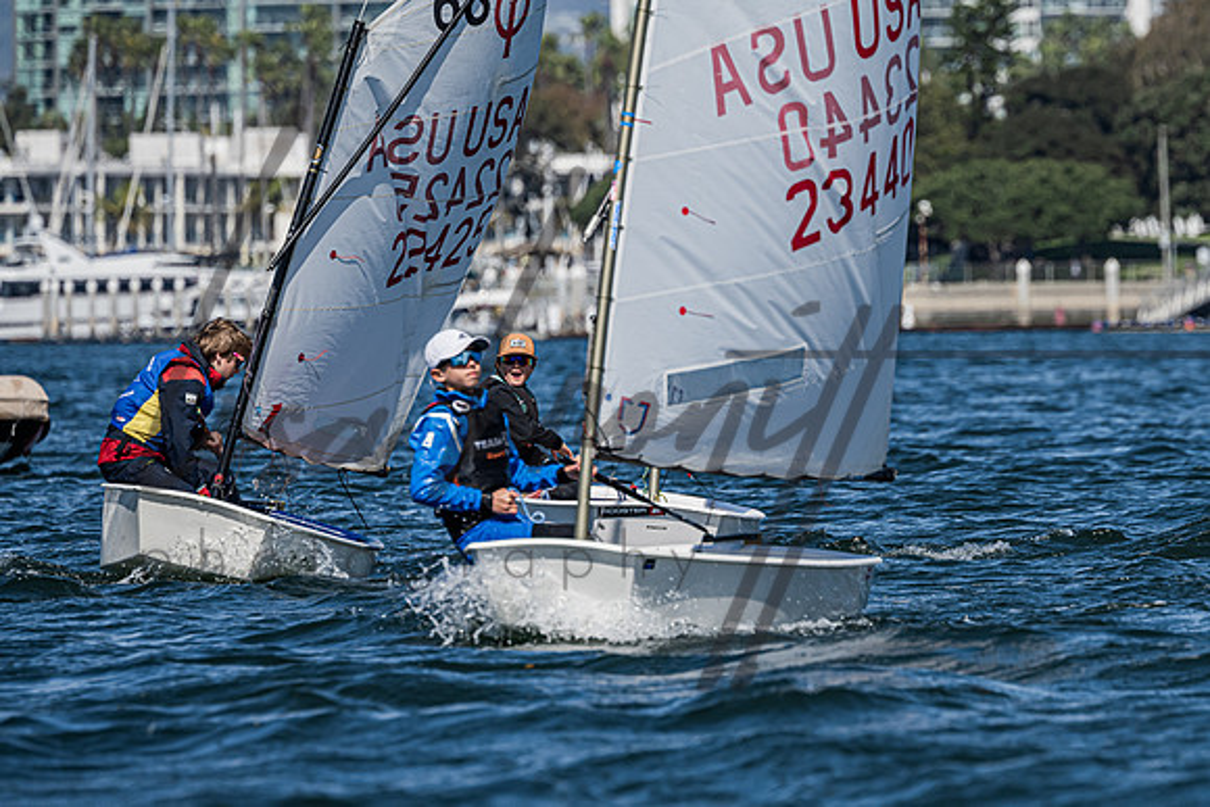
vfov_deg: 2.5
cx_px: 825
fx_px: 18468
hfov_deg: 3.8
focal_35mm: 549
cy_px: 535
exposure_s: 1/1000
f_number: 8
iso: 320
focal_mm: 400
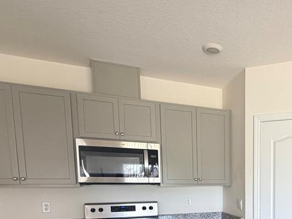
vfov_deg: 40.9
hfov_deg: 53.2
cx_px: 246
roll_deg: +0.3
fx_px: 262
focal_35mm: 31
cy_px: 208
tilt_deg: -5.6
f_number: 2.2
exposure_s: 1/120
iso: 250
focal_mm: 2.22
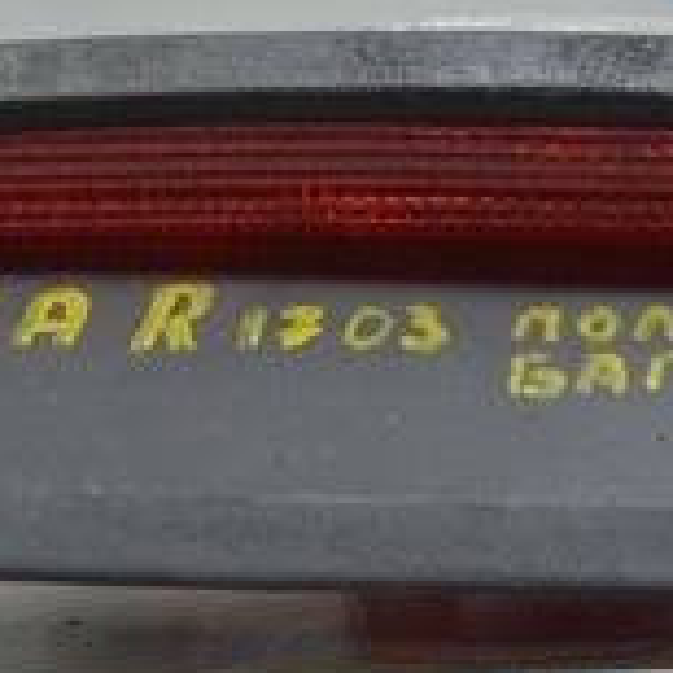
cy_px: 391
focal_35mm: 106
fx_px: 2332
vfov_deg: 16.4
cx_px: 511
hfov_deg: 16.3
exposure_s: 1/100
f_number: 3.5
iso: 400
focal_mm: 20
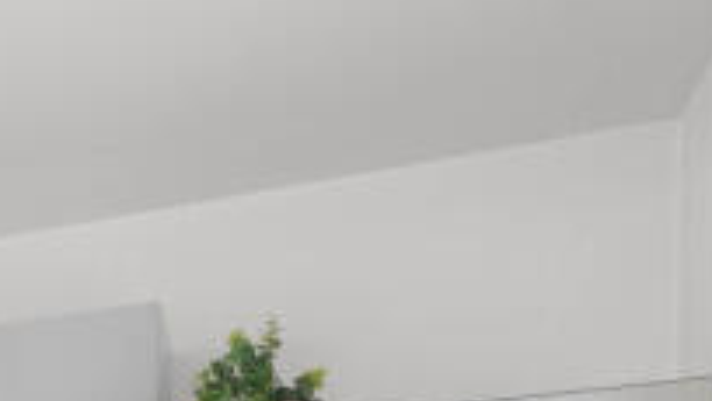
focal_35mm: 84
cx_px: -607
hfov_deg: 18.8
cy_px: 856
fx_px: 1587
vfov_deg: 12.4
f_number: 8
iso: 320
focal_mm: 16
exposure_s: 1/1.25
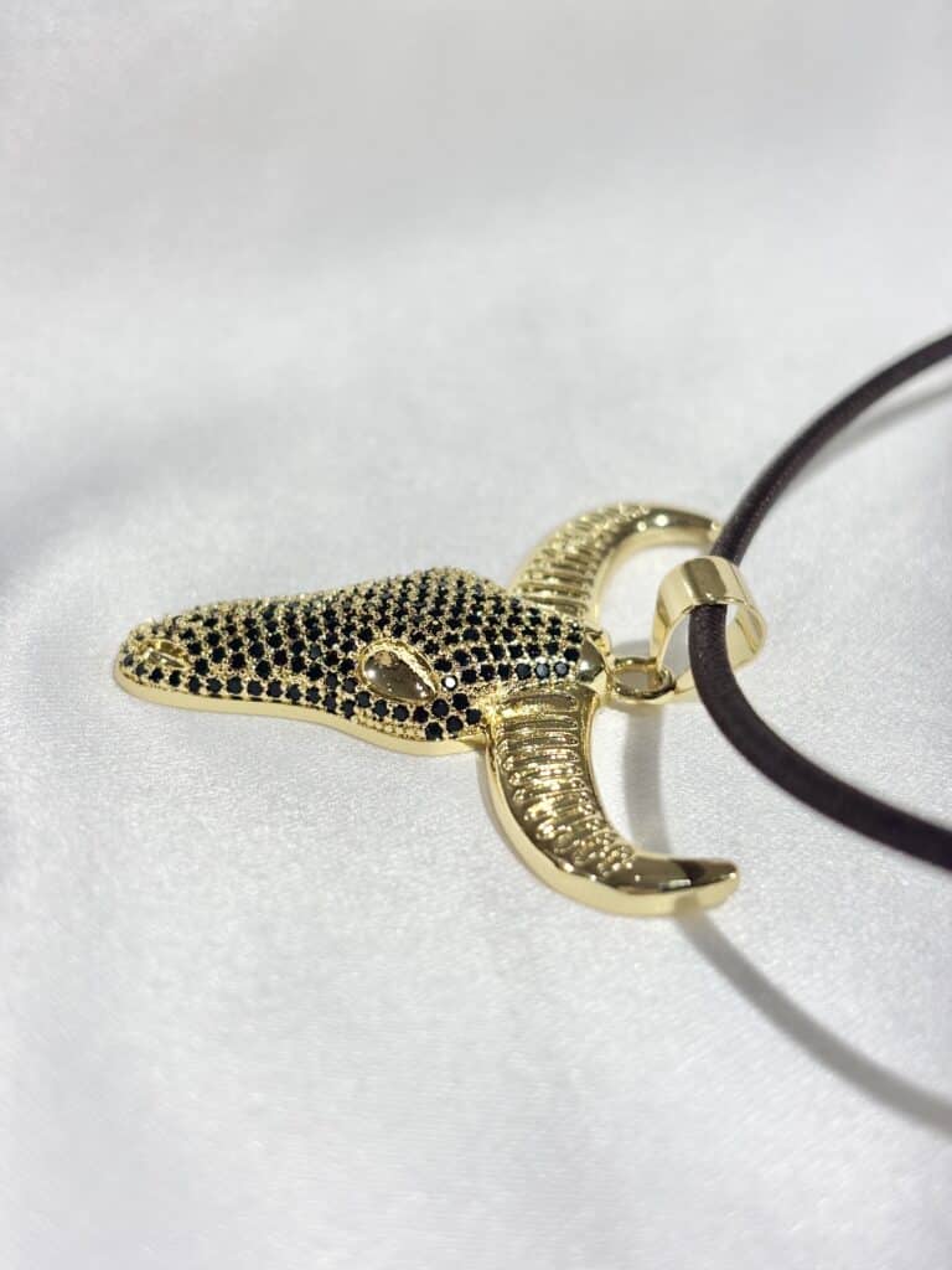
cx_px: 476
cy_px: 635
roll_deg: +4.5
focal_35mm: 52
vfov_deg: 36.8
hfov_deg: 28.0
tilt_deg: -23.9
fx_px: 1907
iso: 32
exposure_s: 1/325
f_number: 1.6
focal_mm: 5.96
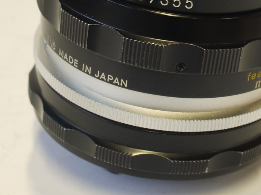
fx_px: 799
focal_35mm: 106
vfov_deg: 13.9
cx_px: 186
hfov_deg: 18.5
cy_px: 38
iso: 400
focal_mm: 30
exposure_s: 1/13
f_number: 9
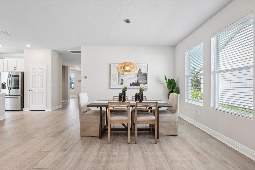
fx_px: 106
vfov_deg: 77.3
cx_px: 128
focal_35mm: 15
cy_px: 85
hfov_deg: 100.4
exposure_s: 1/30
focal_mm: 15
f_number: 8
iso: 400
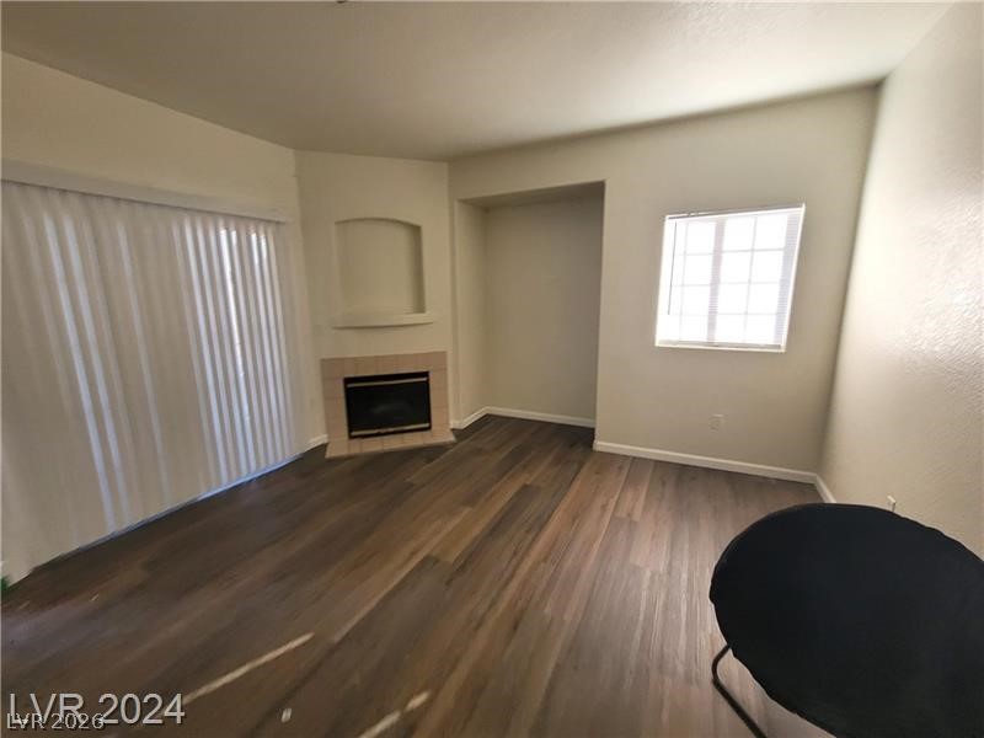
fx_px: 370
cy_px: 369
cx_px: 492
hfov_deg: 106.2
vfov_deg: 89.9
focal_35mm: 13
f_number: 2.2
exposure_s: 1/60
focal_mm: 2.2
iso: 200
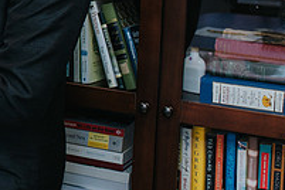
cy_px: -12
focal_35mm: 126
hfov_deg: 14.9
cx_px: -163
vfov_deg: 10.8
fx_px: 997
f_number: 3.2
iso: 800
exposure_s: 1/200
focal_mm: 35
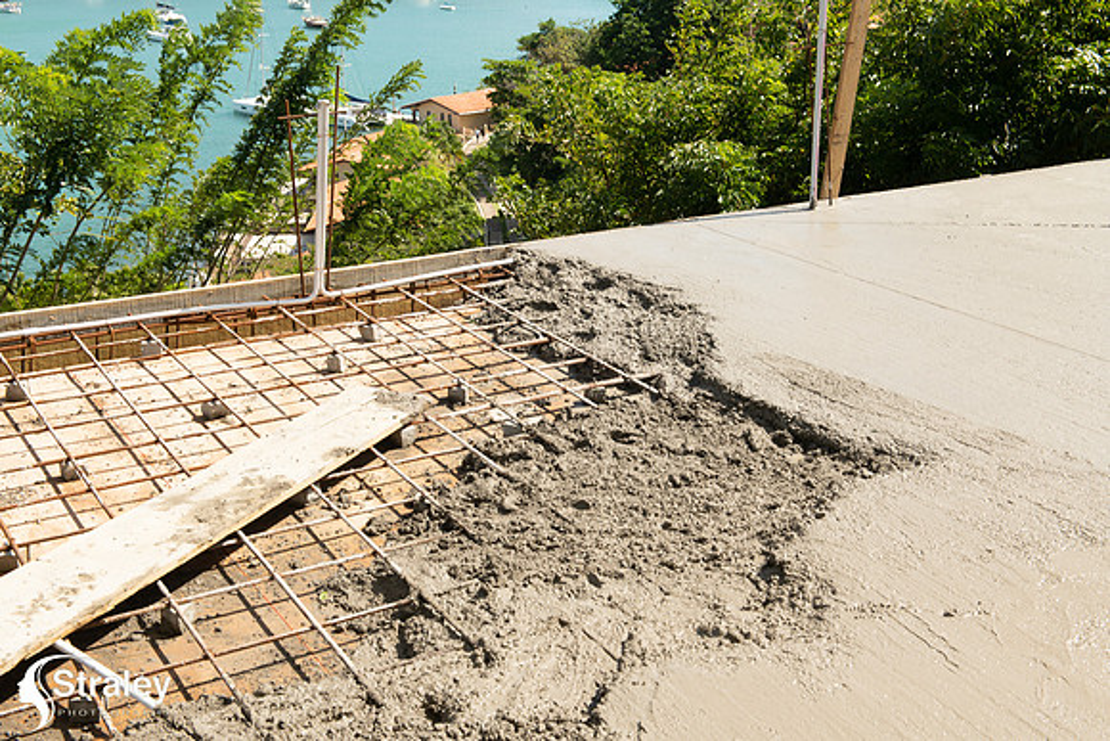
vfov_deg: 28.1
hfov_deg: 41.1
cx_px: 555
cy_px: 370
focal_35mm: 48
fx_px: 1480
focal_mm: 48
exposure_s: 1/60
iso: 72
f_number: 13
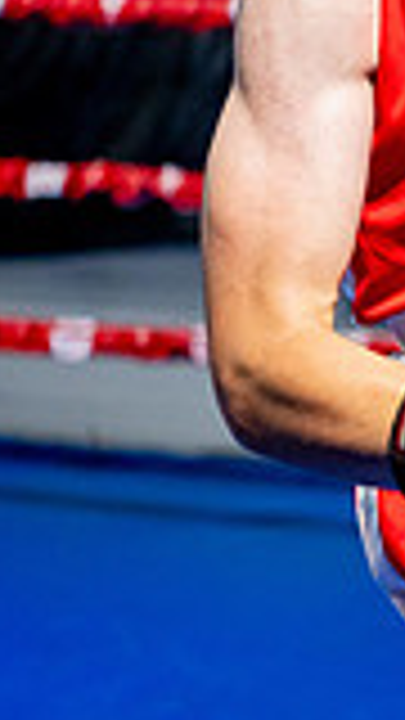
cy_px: 241
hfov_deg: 5.9
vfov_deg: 11.3
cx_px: 1210
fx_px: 3627
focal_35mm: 190
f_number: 2
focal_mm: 50
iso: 4000
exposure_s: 1/1000
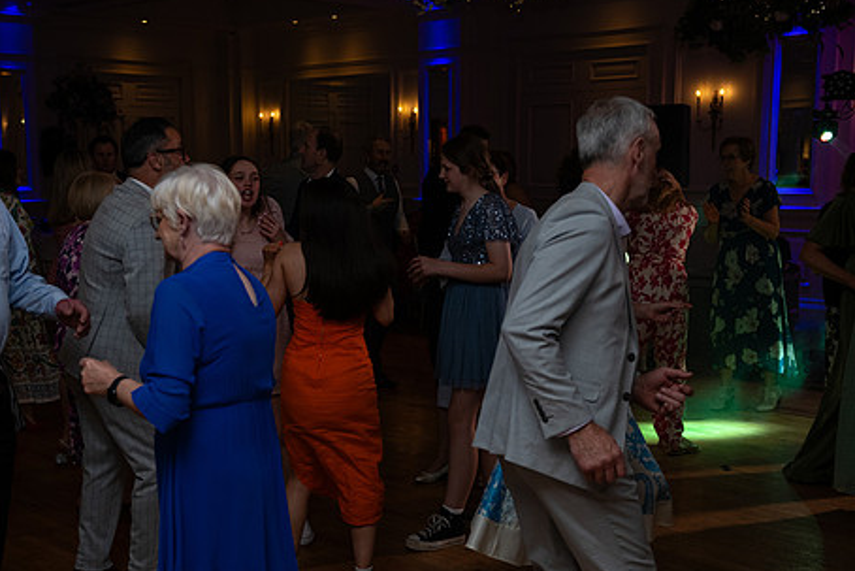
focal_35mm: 46
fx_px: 1093
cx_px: 362
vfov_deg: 29.2
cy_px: 321
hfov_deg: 42.6
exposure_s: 1/160
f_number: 3.5
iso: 640
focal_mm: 36
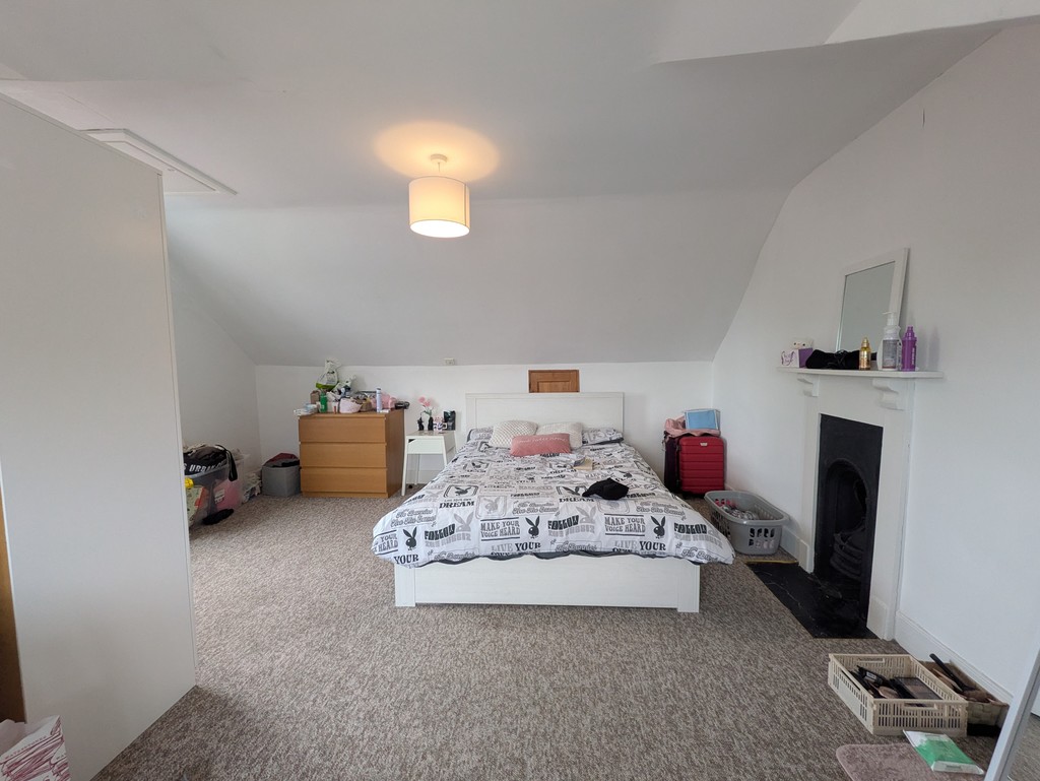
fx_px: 421
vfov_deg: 85.7
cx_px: 520
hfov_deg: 102.0
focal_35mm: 14
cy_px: 390
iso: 175
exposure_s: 1/50
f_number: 2.2
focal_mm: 1.83
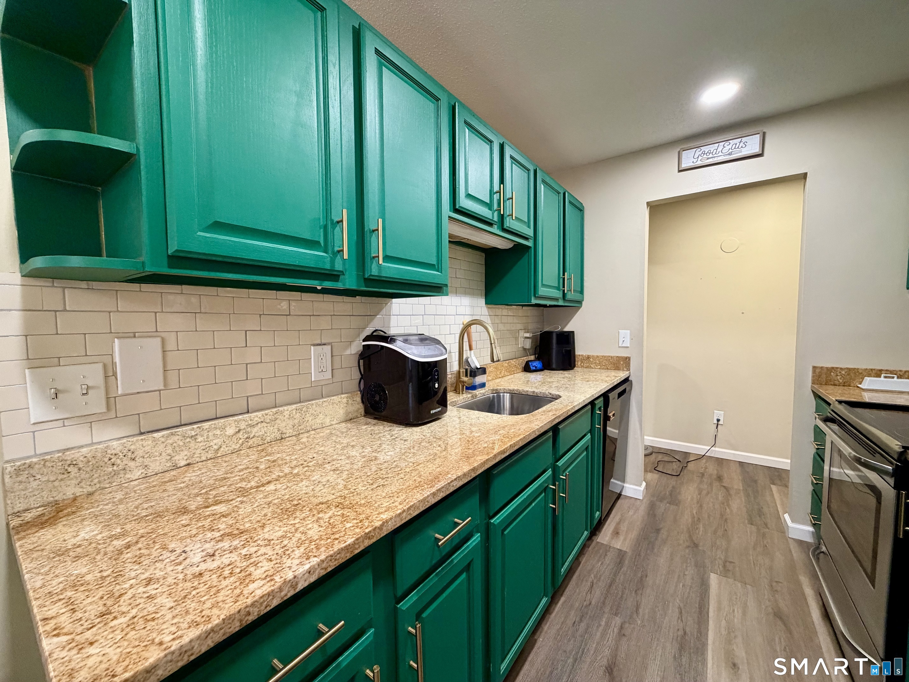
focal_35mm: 14
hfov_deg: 102.1
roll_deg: +1.3
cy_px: 341
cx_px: 454
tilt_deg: -2.7
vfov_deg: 85.7
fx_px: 368
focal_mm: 2.22
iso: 400
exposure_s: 1/60
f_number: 2.2
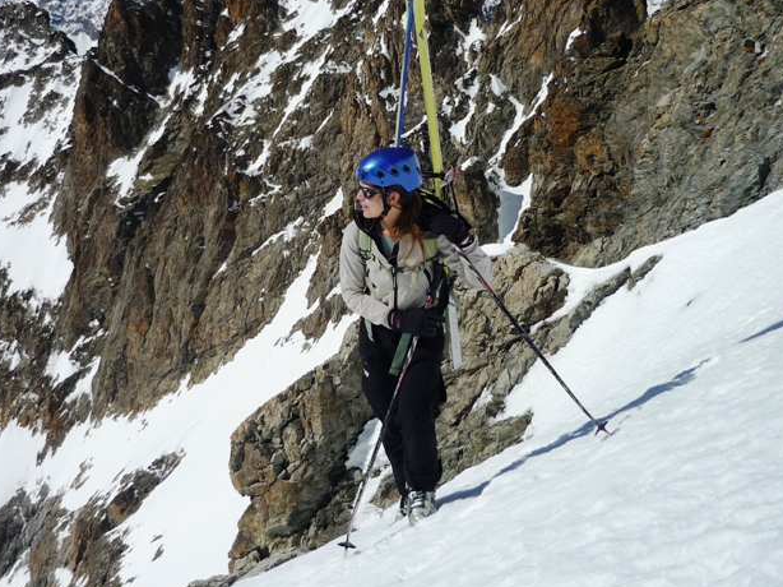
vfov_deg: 33.4
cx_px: 330
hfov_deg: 43.7
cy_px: 211
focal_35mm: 43
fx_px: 972
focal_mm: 5.5
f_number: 8
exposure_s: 1/640
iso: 100
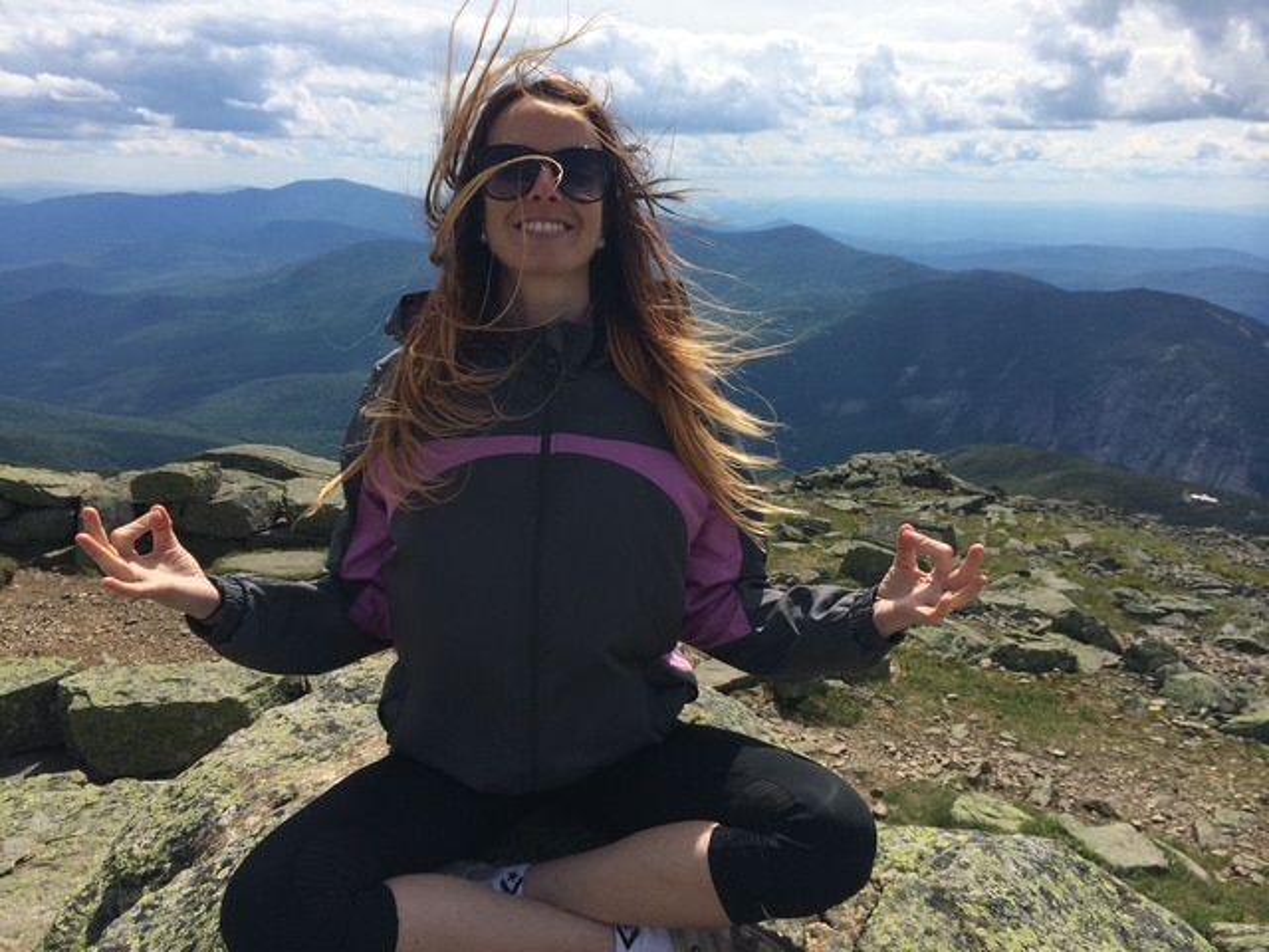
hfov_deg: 60.0
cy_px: 476
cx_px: 634
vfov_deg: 46.8
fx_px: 1100
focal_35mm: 30
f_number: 2.2
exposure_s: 1/3165
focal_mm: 4.12
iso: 40
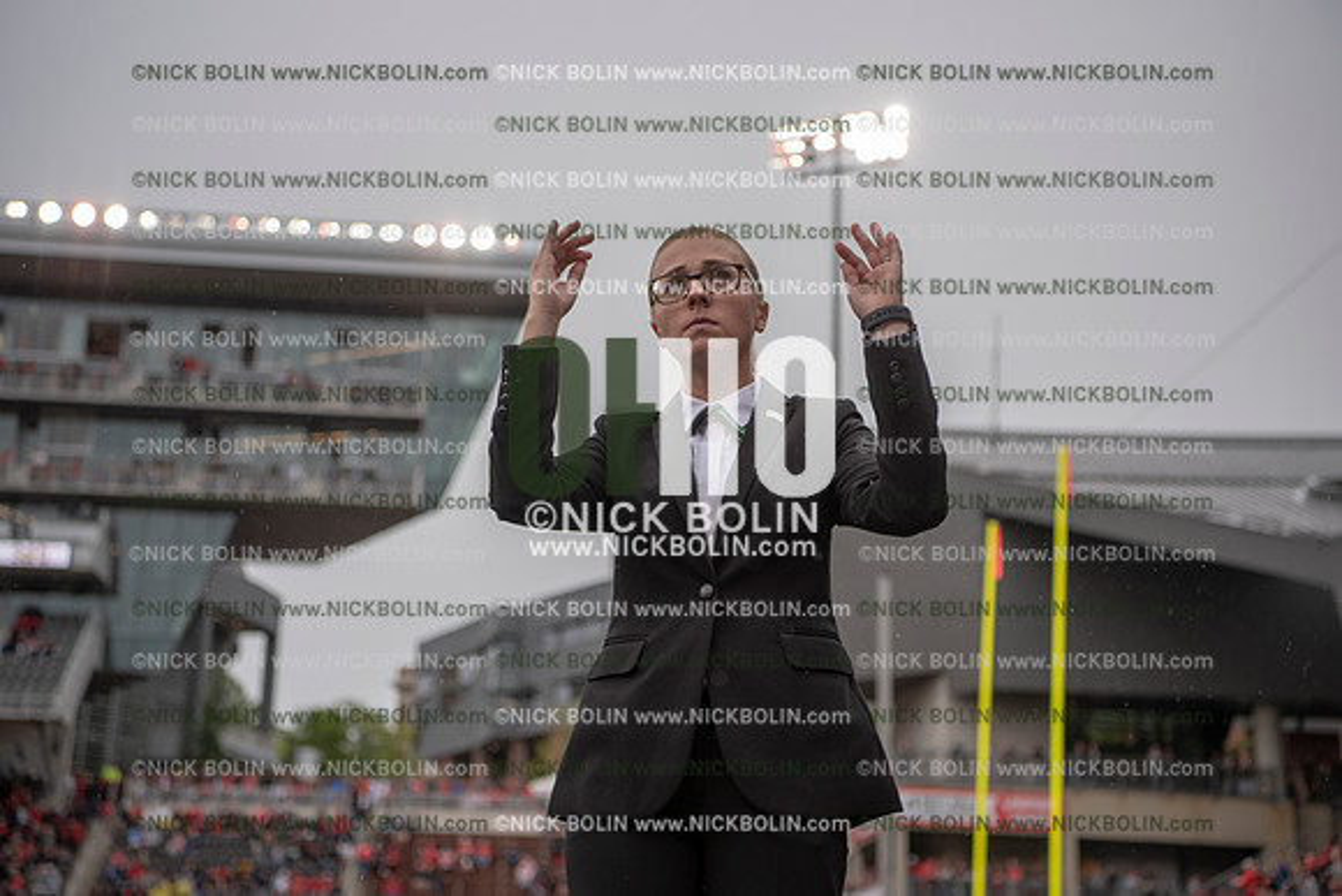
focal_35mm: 60
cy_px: 448
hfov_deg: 33.4
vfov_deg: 22.6
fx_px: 2237
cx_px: 671
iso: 250
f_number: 3.5
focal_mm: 60
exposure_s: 1/1250
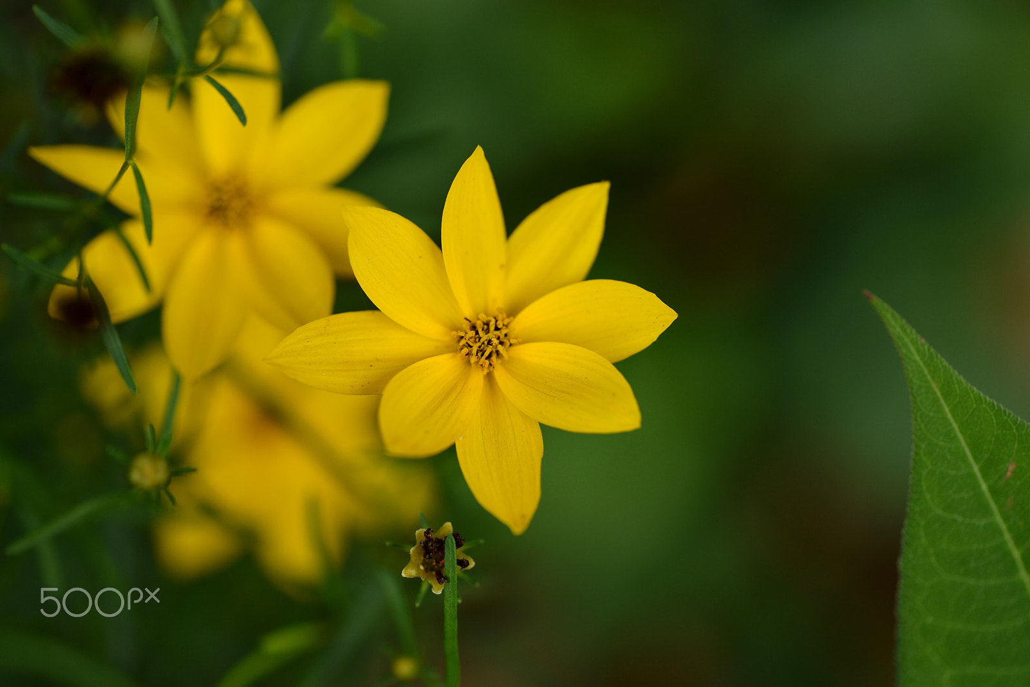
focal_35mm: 90
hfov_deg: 22.6
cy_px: 344
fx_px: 2576
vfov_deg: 15.2
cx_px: 515
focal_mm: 90
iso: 200
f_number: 3.8
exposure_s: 1/1500
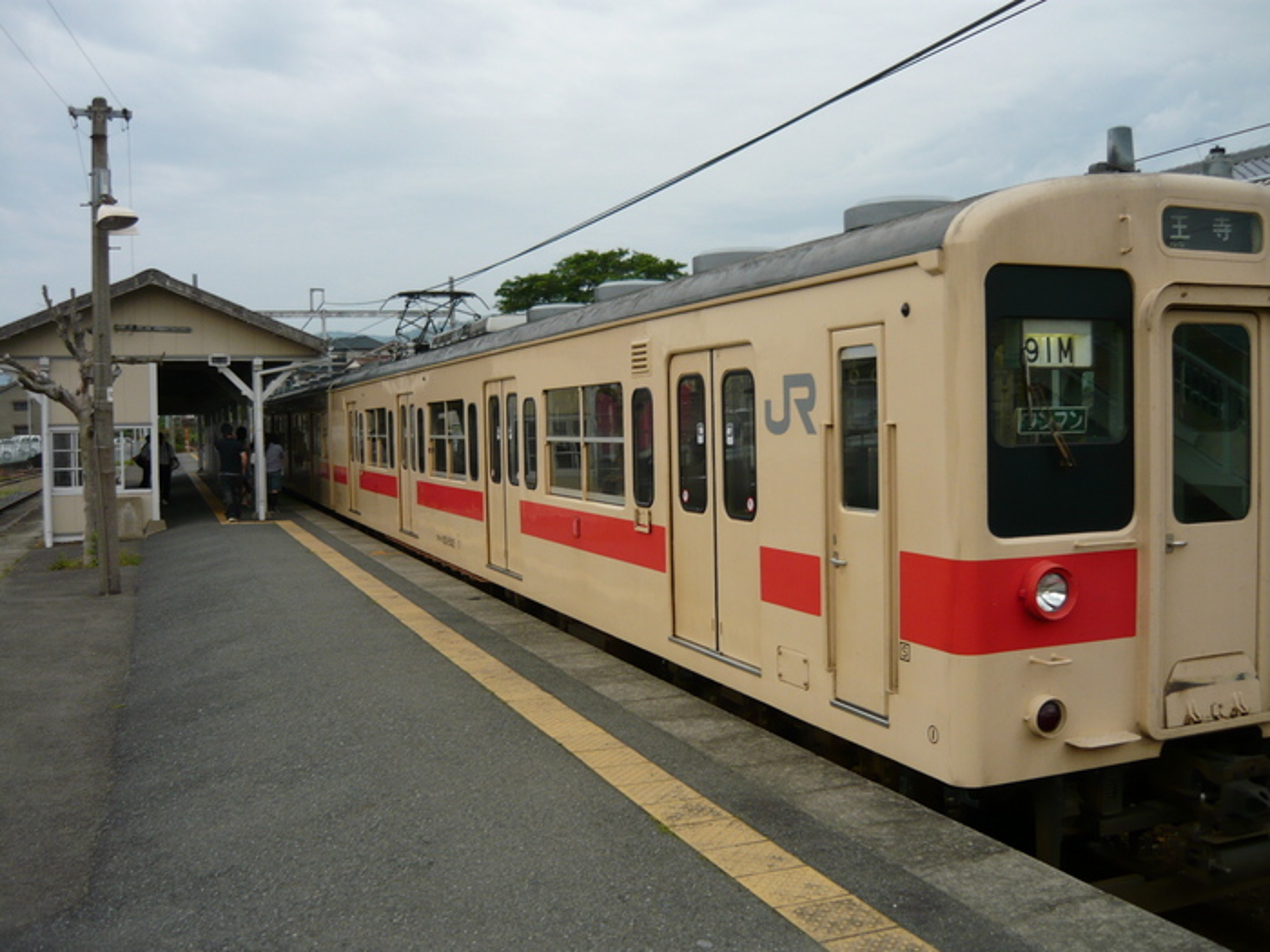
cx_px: 635
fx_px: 1211
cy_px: 476
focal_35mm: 33
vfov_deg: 42.9
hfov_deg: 55.4
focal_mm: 5.5
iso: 100
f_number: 2.8
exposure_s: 1/250
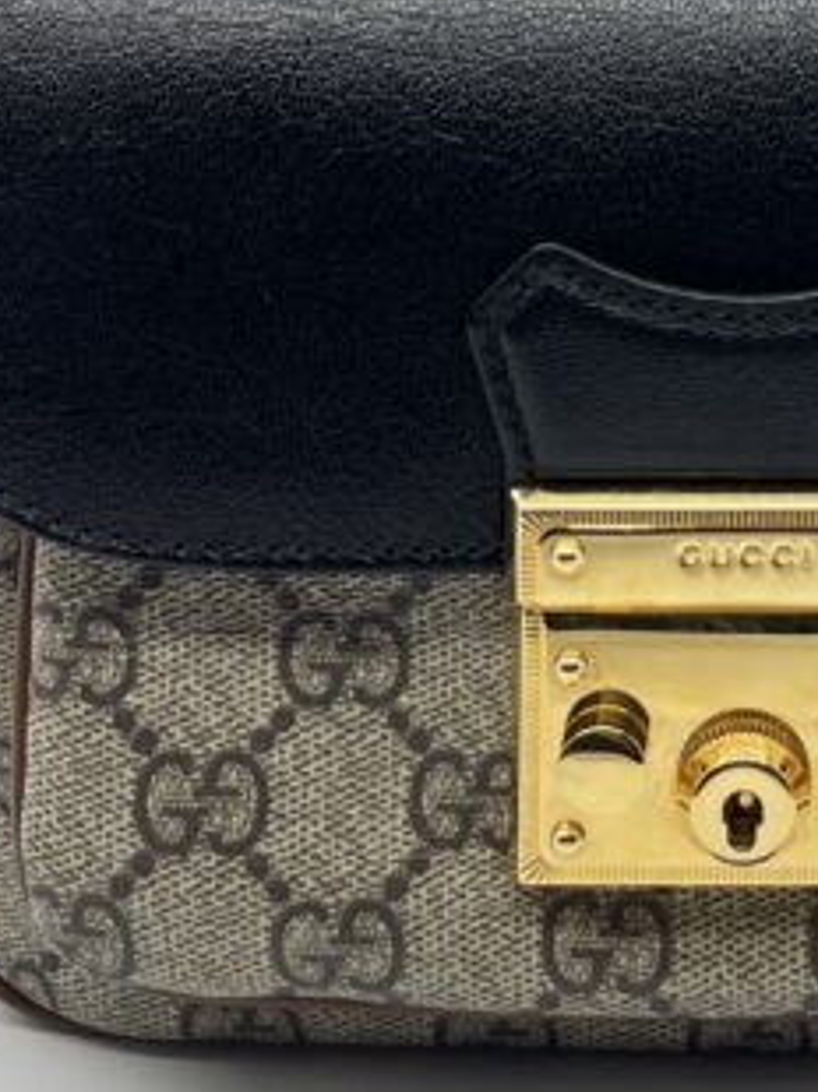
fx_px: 2713
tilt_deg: -10.4
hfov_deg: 16.7
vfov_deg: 21.8
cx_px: 850
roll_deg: -0.3
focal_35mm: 86
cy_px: -53
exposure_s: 1/143
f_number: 1.5
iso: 32
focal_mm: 5.7
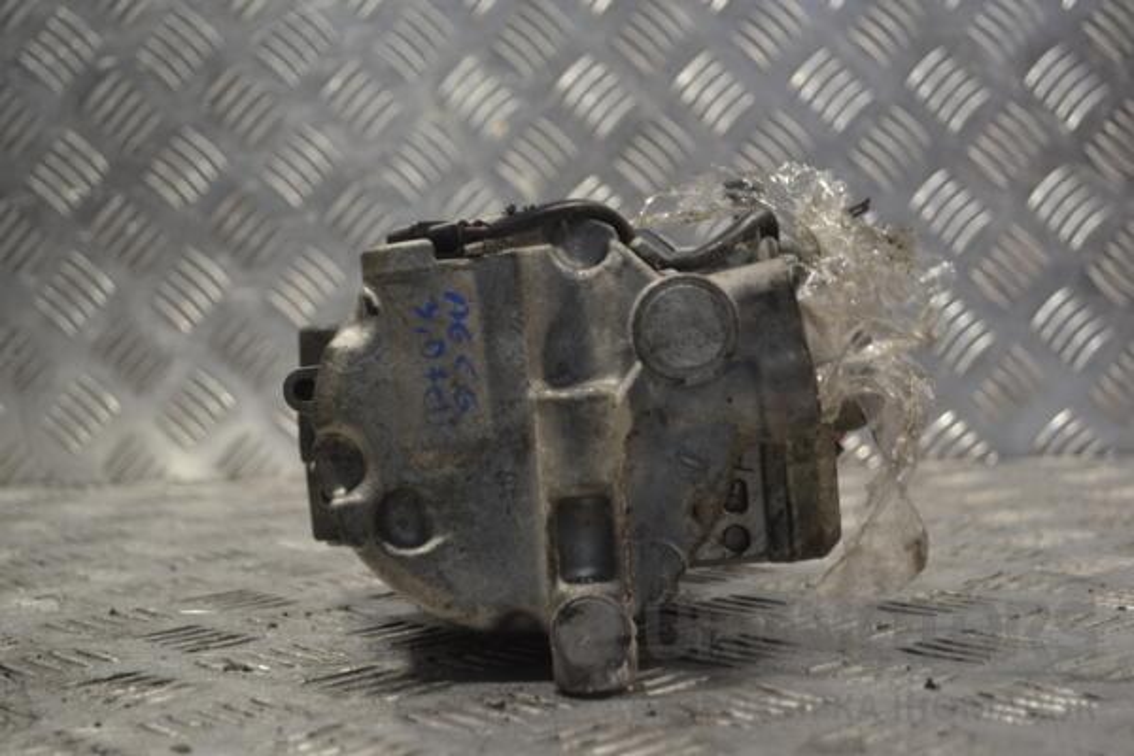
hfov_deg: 36.9
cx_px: 567
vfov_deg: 25.1
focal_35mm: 54
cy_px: 378
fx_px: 1701
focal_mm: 36
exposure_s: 1/125
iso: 400
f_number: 5.3
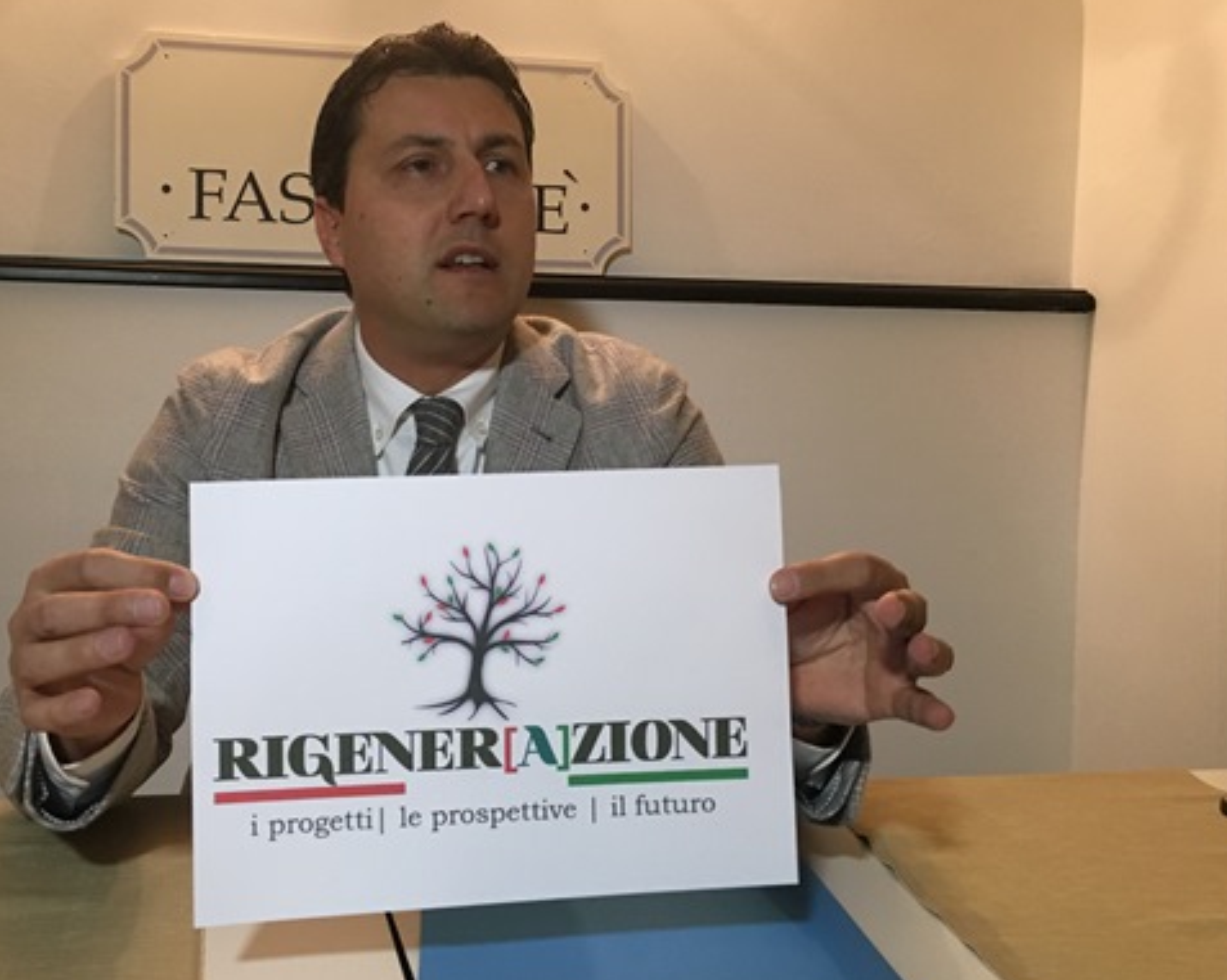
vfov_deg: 39.1
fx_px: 1379
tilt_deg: -0.6
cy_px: 437
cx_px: 484
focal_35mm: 38
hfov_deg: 47.7
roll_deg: -0.7
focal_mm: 4.15
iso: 160
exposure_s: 1/33
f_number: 2.2
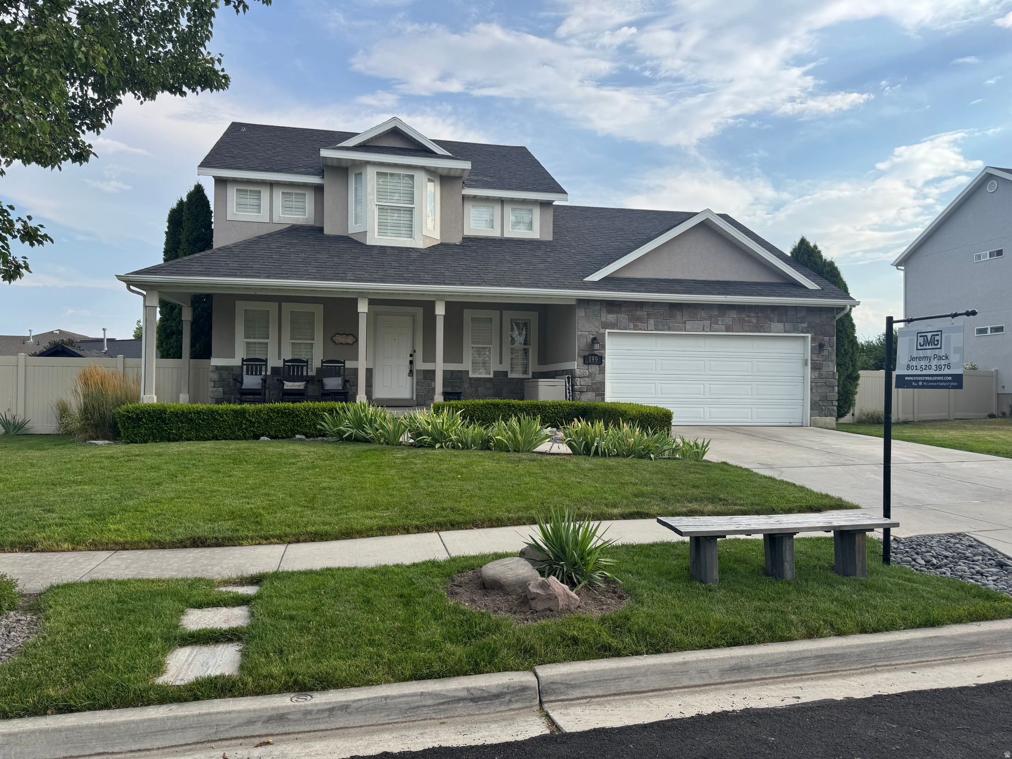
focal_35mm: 24
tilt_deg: -0.3
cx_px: 506
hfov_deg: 71.6
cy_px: 380
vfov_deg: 56.8
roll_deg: -0.4
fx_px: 702
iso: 80
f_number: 1.78
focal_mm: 6.76
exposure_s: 1/2710
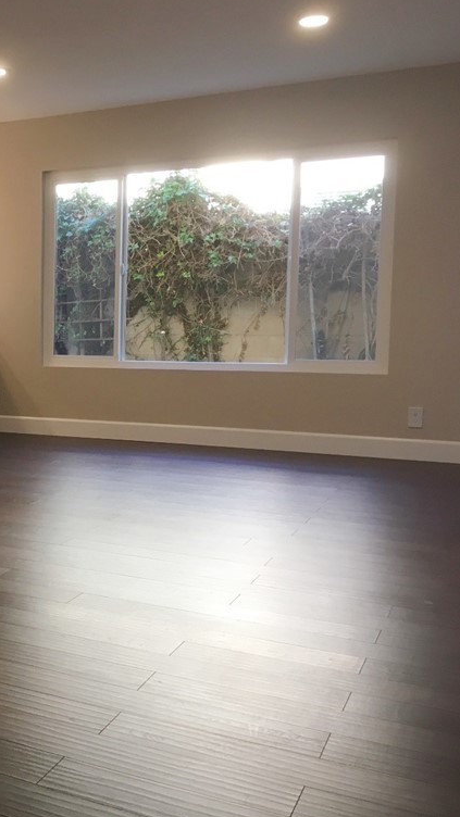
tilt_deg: -5.9
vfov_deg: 47.4
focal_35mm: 43
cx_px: -90
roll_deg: -0.4
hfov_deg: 25.0
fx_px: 932
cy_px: 404
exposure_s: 1/30
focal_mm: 4.15
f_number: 2.2
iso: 25
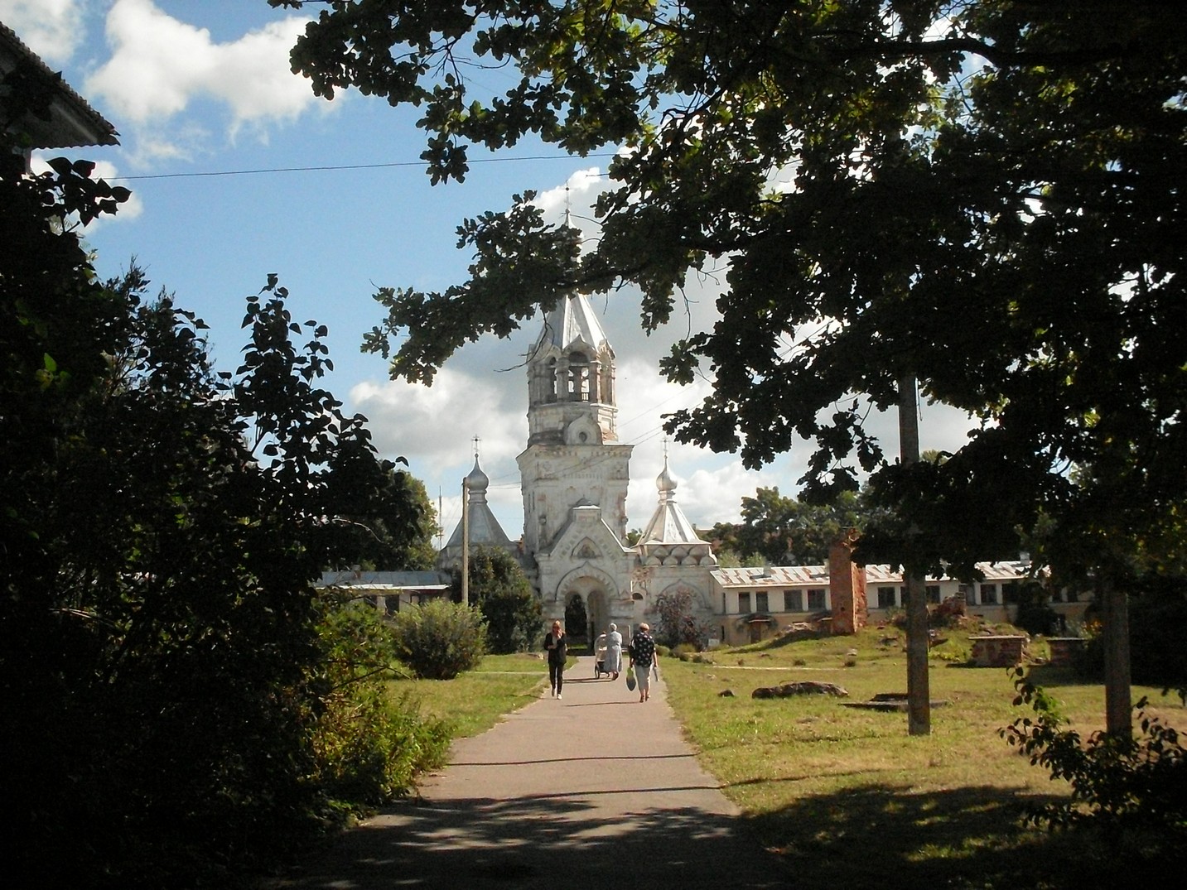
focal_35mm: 38
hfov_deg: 49.0
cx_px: 594
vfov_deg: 37.7
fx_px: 1303
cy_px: 445
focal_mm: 6.3
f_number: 8.4
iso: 400
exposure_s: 1/1000
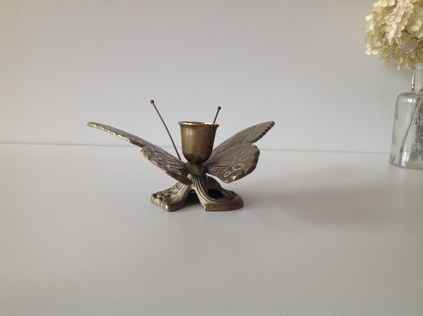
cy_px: 158
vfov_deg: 40.6
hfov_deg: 52.7
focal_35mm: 35
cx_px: 212
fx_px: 427
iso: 80
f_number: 2.4
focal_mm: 4.28
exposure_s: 1/120
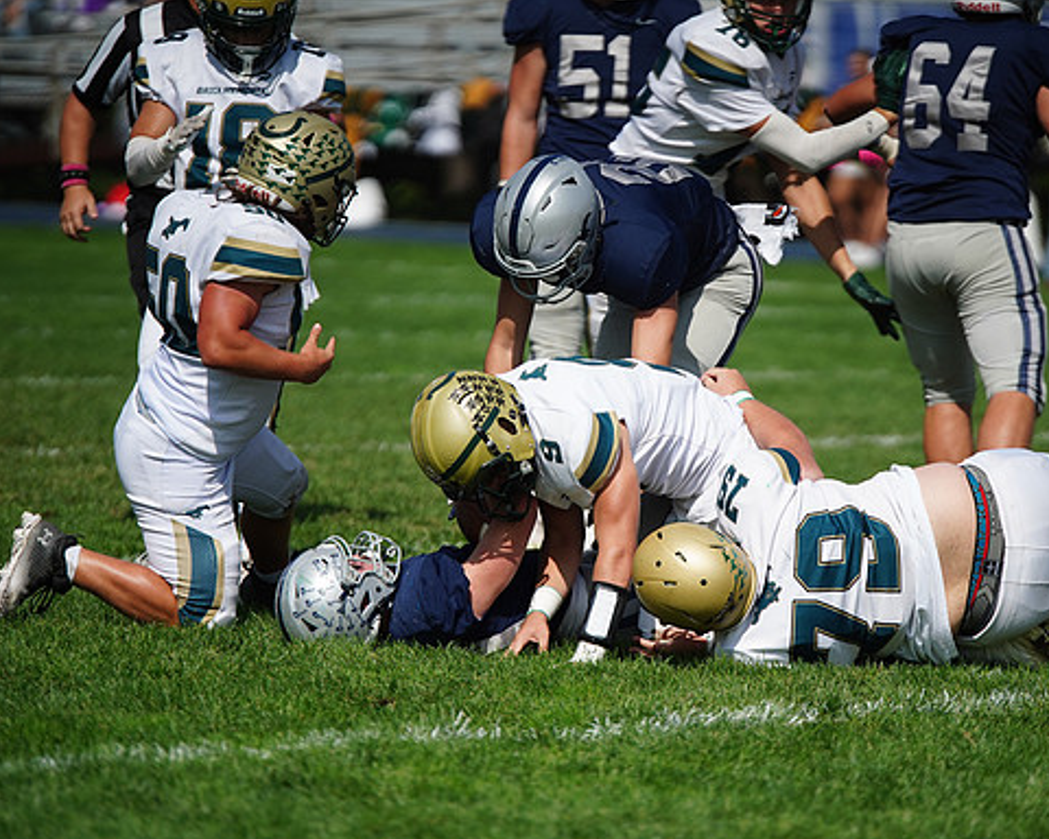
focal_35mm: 340
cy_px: 421
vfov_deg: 4.6
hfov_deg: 5.7
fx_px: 10556
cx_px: 610
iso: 400
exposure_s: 1/8000
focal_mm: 300
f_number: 2.8
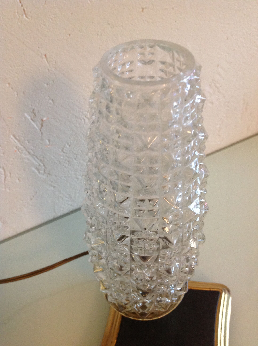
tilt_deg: -43.2
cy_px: 173
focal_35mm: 35
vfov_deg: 52.7
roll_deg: +2.6
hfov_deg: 40.6
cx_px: 129
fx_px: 349
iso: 200
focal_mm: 4.28
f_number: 2.4
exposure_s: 1/15
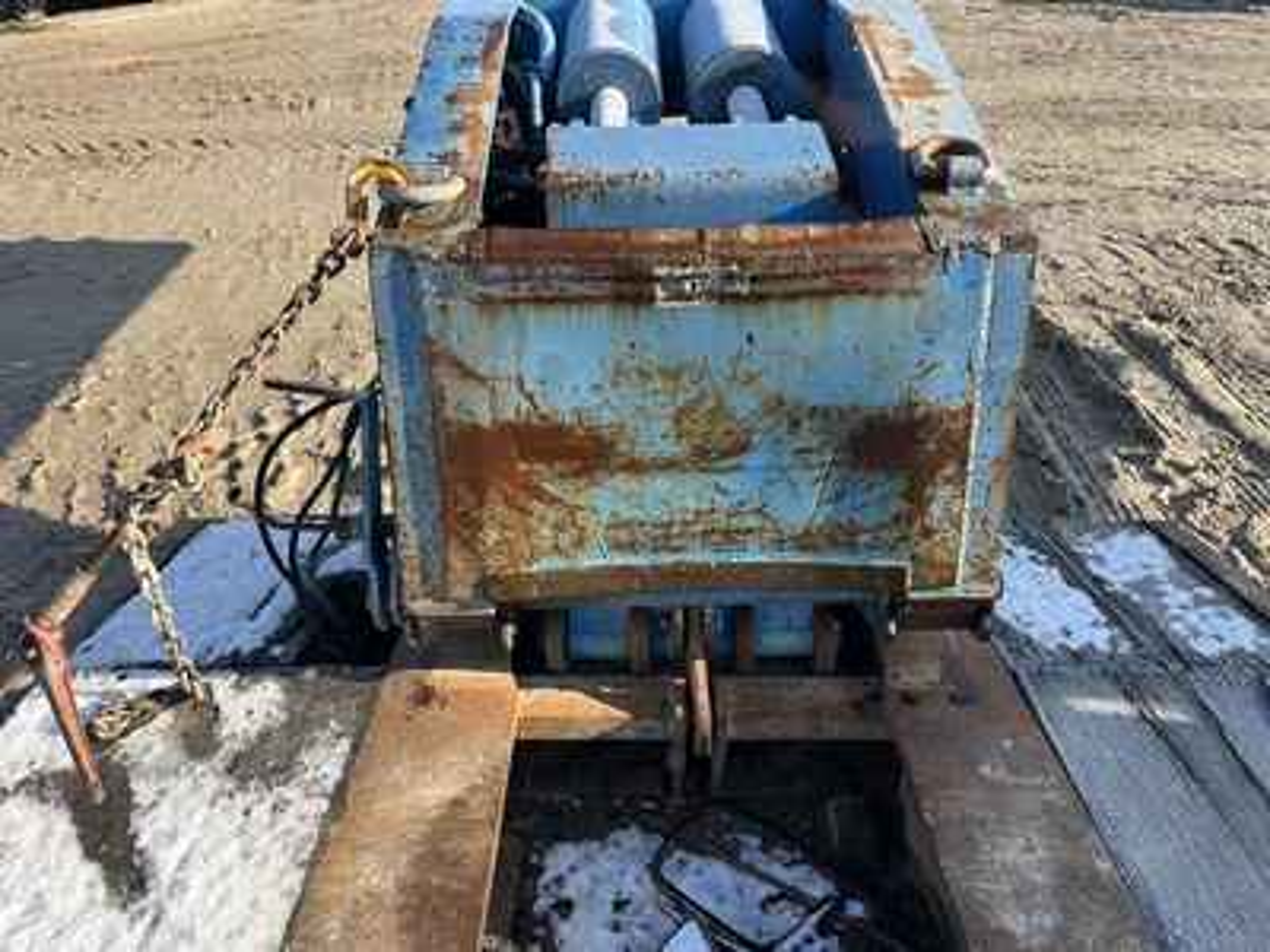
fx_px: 954
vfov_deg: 53.1
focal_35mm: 26
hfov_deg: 67.3
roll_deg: +1.3
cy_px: 476
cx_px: 635
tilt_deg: -30.5
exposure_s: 1/858
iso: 50
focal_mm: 5.1
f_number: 1.6
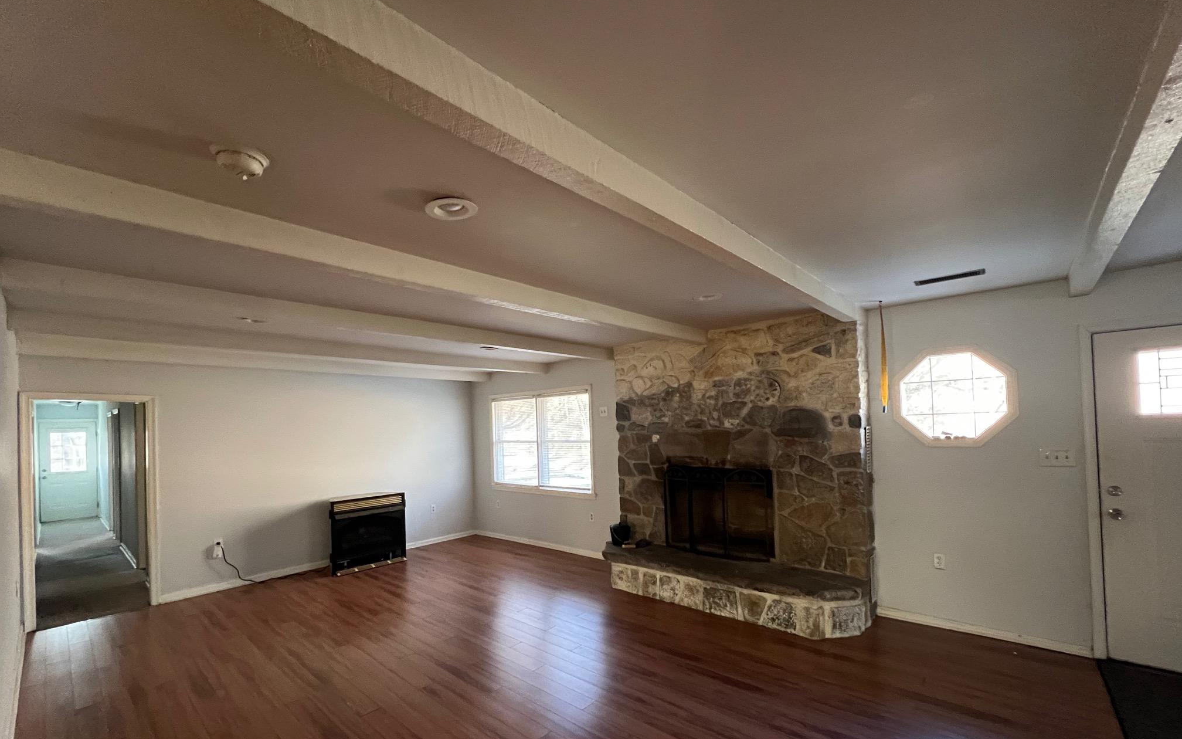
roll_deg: +2.1
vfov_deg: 78.2
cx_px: 590
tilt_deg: +1.1
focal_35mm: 14
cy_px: 423
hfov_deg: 105.3
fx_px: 451
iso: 640
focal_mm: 1.57
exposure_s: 1/60
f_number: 1.8
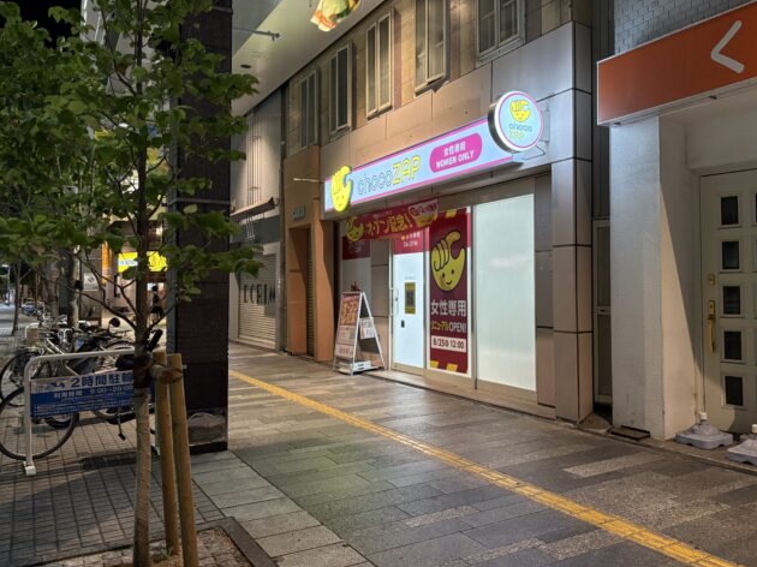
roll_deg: +0.0
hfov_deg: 59.7
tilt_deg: +2.2
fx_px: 656
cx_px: 436
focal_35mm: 30
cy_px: 261
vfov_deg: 46.7
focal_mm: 5.96
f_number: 1.6
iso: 250
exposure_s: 1/60
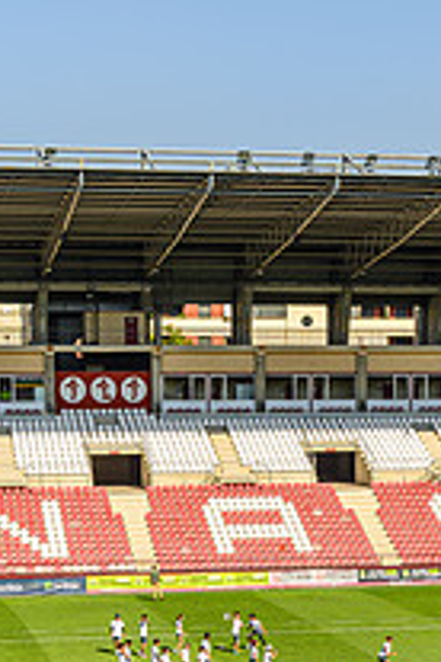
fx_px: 1801
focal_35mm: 98
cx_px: 329
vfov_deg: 20.4
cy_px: 608
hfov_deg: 13.9
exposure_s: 1/320
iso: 100
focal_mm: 45
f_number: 5.6
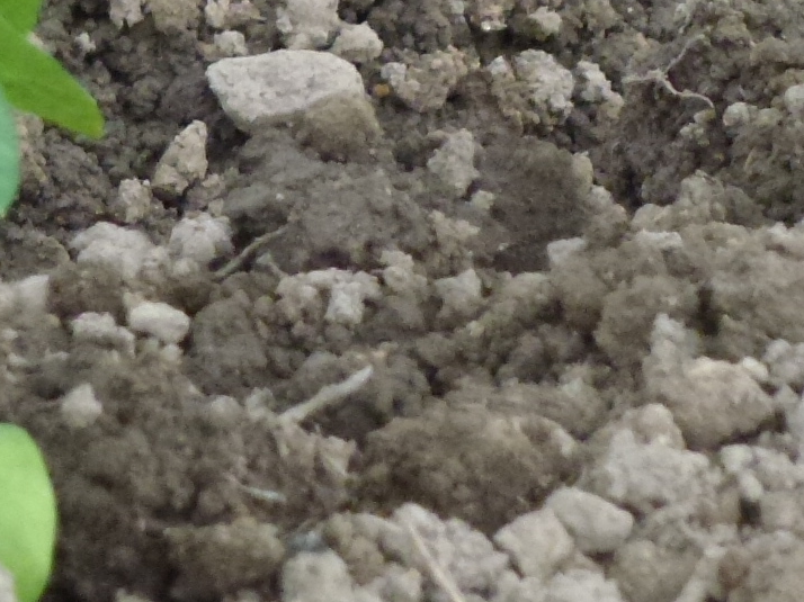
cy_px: -122
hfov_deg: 4.2
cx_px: 404
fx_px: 10913
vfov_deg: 3.2
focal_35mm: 470
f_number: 5.2
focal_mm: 23.4
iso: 400
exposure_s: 1/40
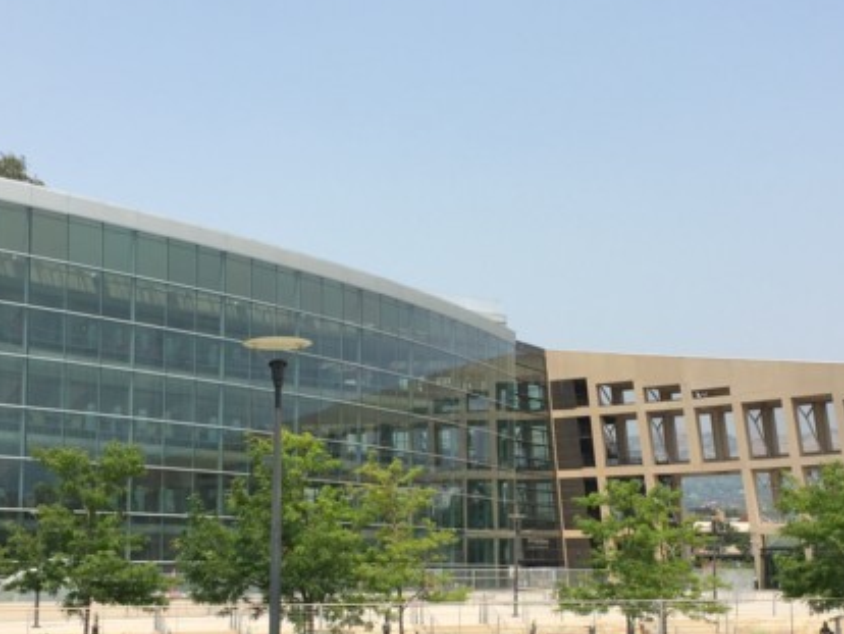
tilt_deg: +6.6
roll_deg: -1.0
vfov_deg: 25.9
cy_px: 448
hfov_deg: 34.3
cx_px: 446
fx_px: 1366
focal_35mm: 56
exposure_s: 1/1364
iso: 32
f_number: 2.2
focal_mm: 4.15
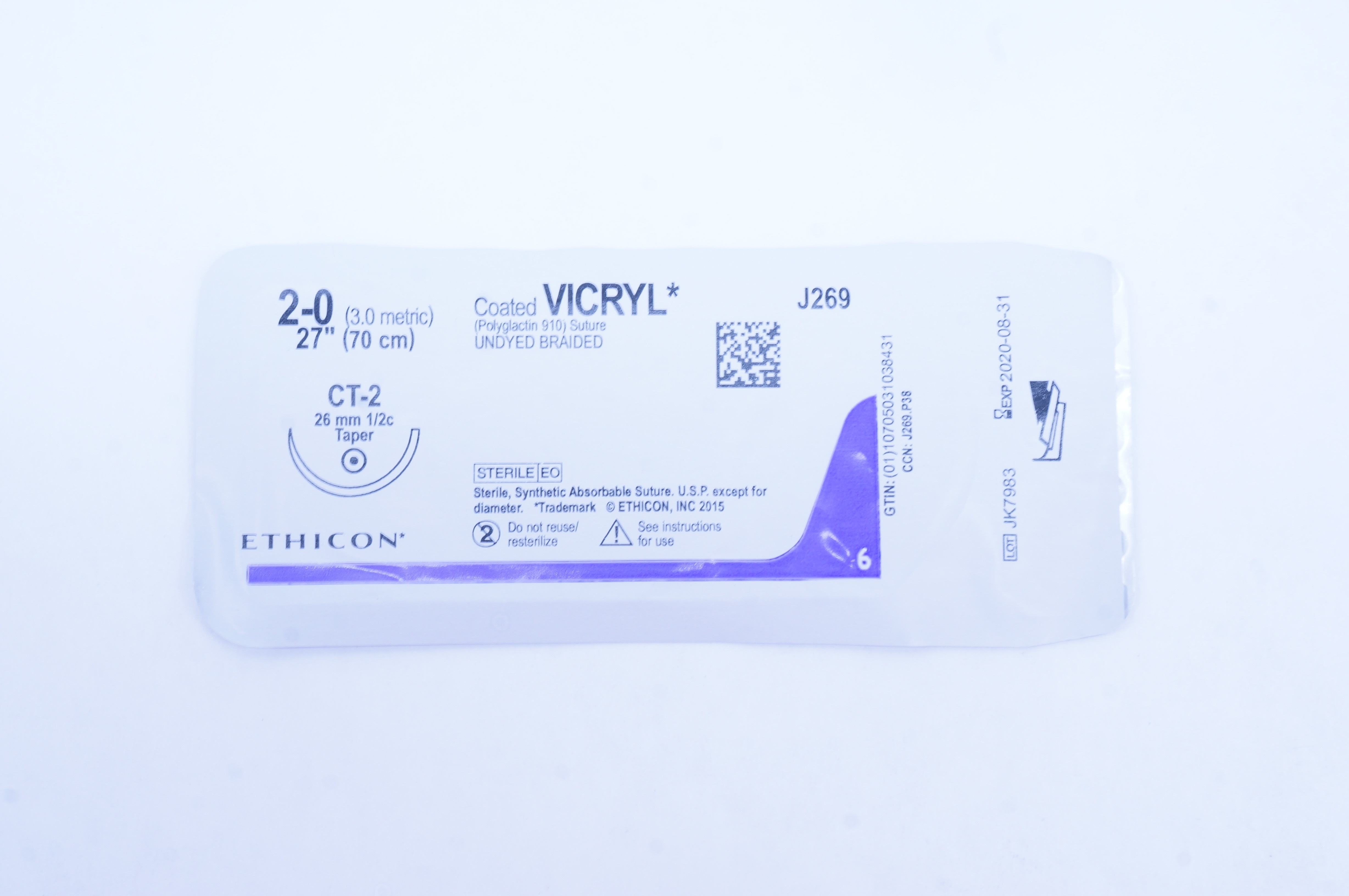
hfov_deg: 36.0
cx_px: 674
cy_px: 448
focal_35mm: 56
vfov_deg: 24.3
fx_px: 2077
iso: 400
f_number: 14
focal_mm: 37
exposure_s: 1/10
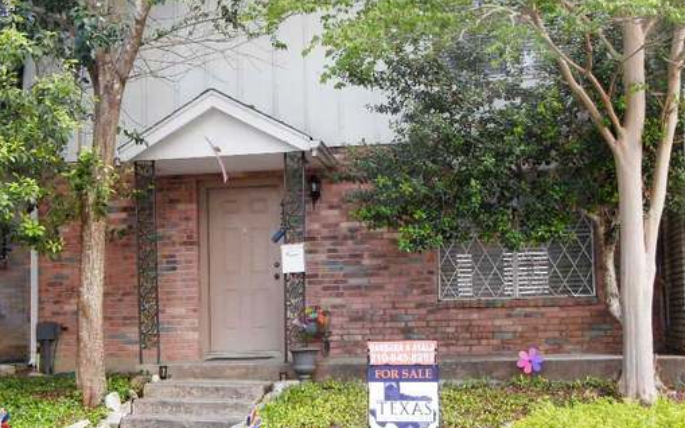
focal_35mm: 52
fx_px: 971
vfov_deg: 24.7
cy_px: 296
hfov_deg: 38.8
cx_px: 291
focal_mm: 7.1
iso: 160
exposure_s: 1/100
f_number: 3.7
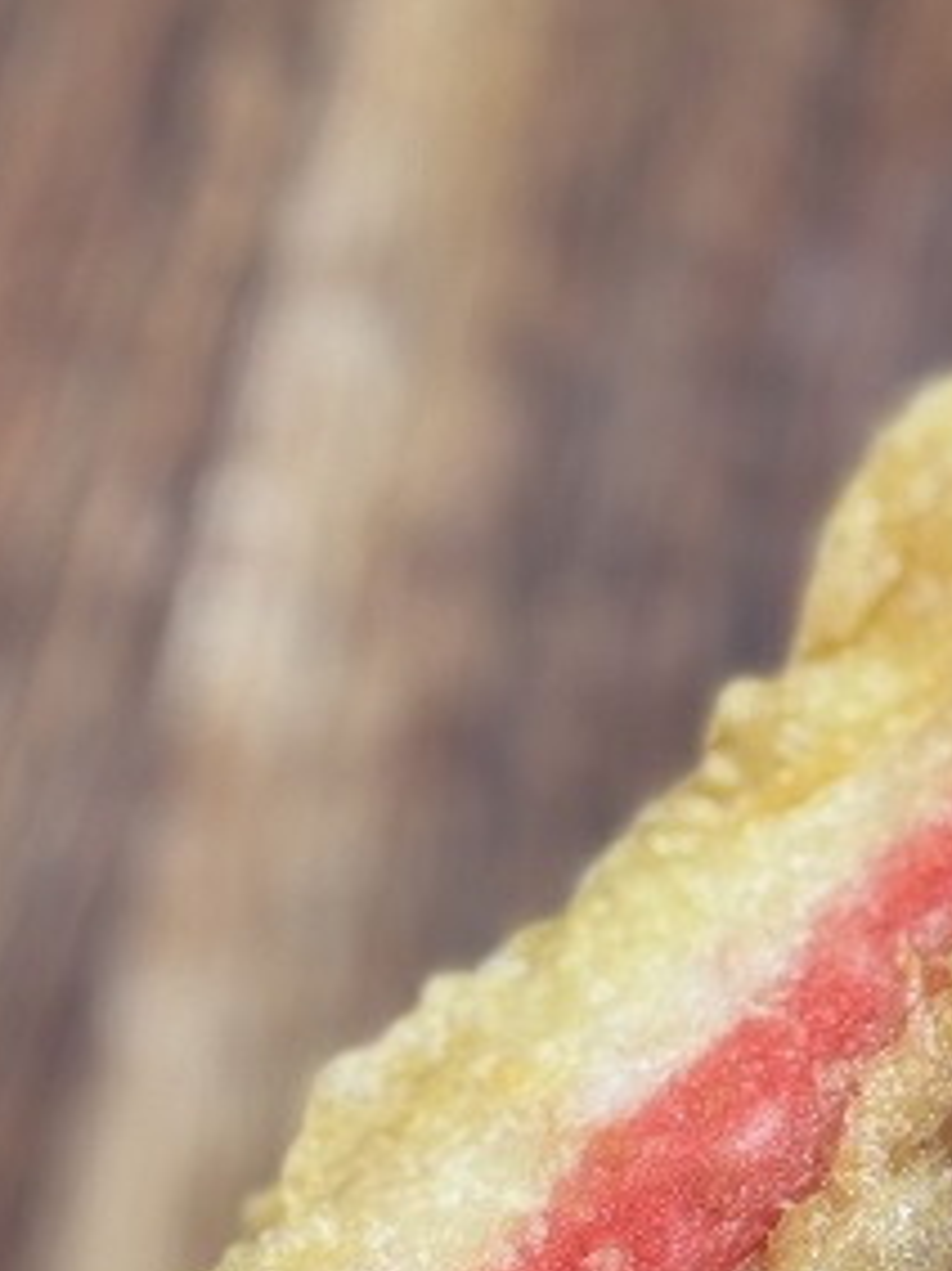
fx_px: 4771
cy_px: 494
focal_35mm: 130
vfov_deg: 15.2
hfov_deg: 11.3
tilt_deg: -57.2
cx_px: 972
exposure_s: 1/100
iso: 160
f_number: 1.78
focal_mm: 6.76
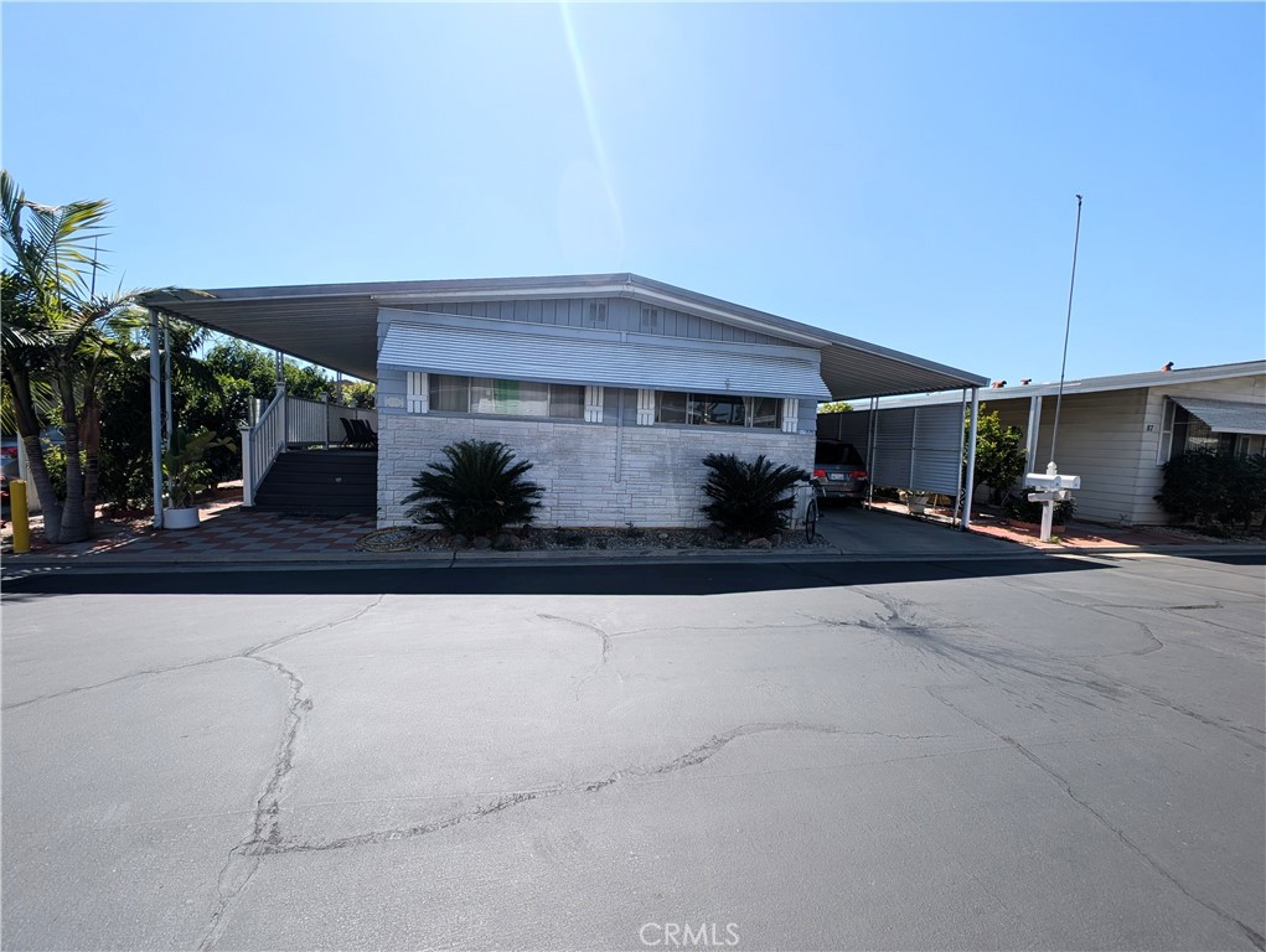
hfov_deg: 110.5
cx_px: 633
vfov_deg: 94.6
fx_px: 439
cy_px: 476
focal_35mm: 12
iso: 42
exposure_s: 1/1733
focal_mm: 2.23
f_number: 1.95
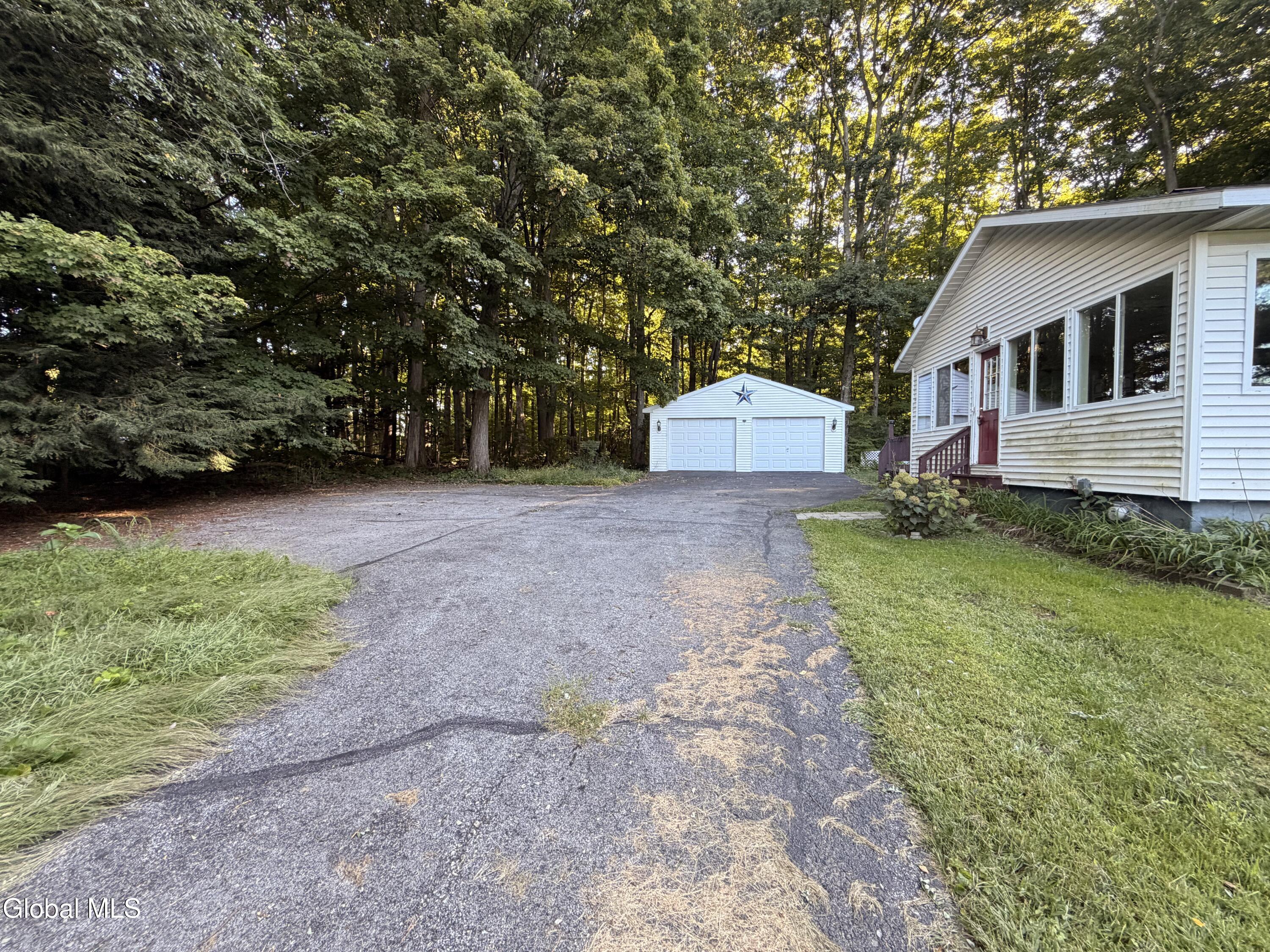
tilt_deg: -2.1
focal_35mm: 14
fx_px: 514
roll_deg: +0.3
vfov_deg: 85.7
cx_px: 635
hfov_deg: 102.1
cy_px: 476
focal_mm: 2.22
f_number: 2.2
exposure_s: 1/121
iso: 160
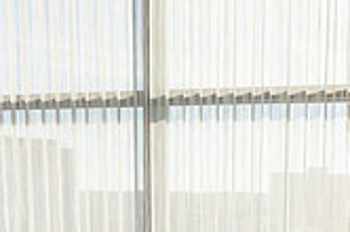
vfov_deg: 15.0
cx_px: 255
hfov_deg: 24.0
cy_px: 354
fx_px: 815
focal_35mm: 84
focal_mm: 24
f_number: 5.6
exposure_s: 1/1600
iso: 1000
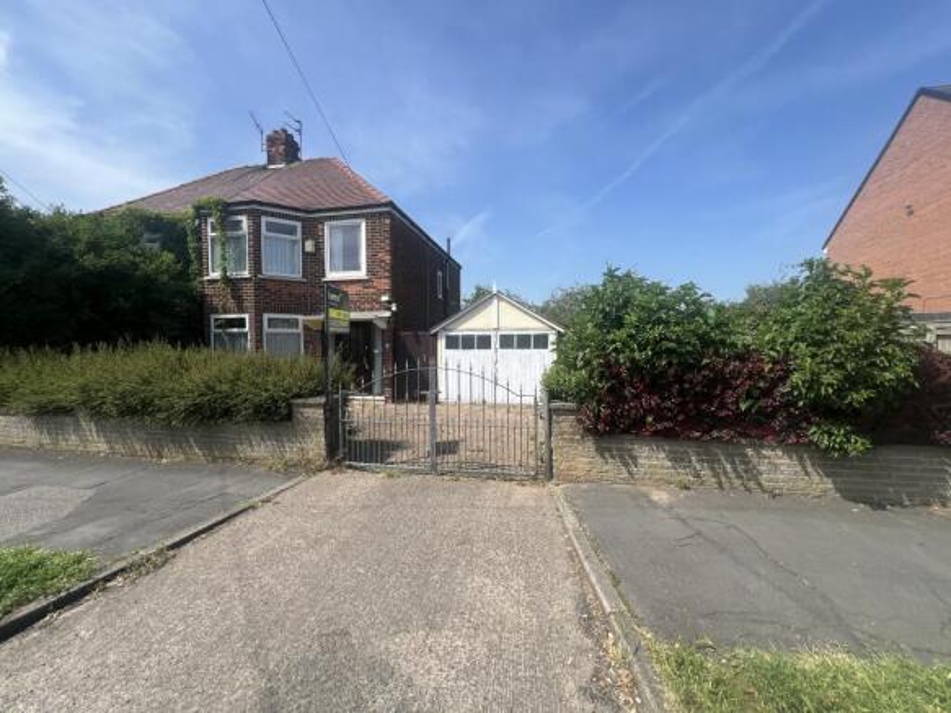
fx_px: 357
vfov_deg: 89.9
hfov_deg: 106.2
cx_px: 476
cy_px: 356
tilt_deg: -2.4
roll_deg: +0.4
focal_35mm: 13
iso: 32
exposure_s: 1/1575
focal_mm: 1.57
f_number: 1.8
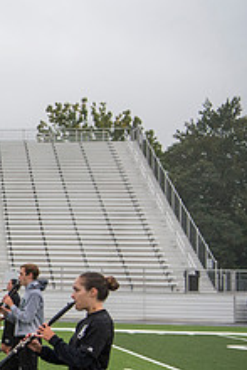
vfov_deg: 20.3
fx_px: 1027
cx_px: -213
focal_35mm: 100
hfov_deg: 12.4
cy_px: 238
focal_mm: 38
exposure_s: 1/1600
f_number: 4
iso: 400
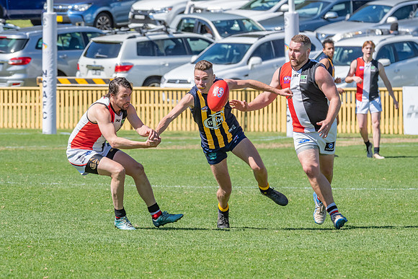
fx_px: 5575
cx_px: 204
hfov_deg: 4.3
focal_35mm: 480
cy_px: 143
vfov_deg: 2.9
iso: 800
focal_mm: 300
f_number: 13
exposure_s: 1/1000
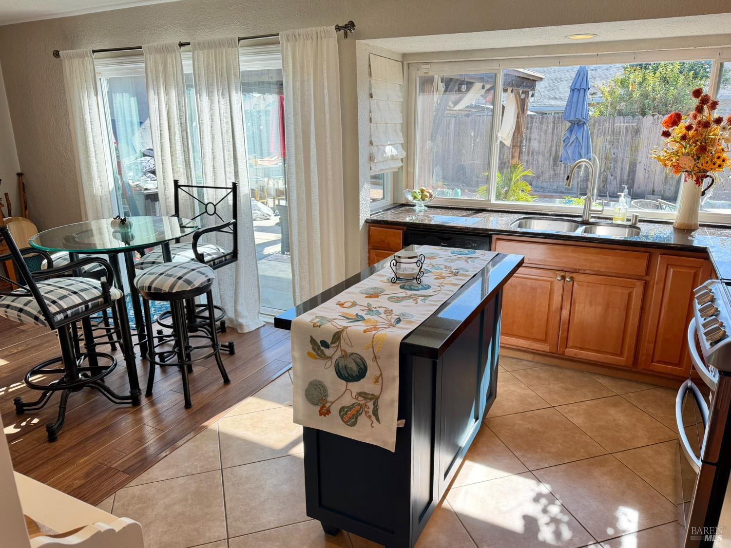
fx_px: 507
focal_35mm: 24
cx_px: 366
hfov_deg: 71.6
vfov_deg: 56.8
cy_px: 274
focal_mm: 6.76
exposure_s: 1/286
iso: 100
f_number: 1.78
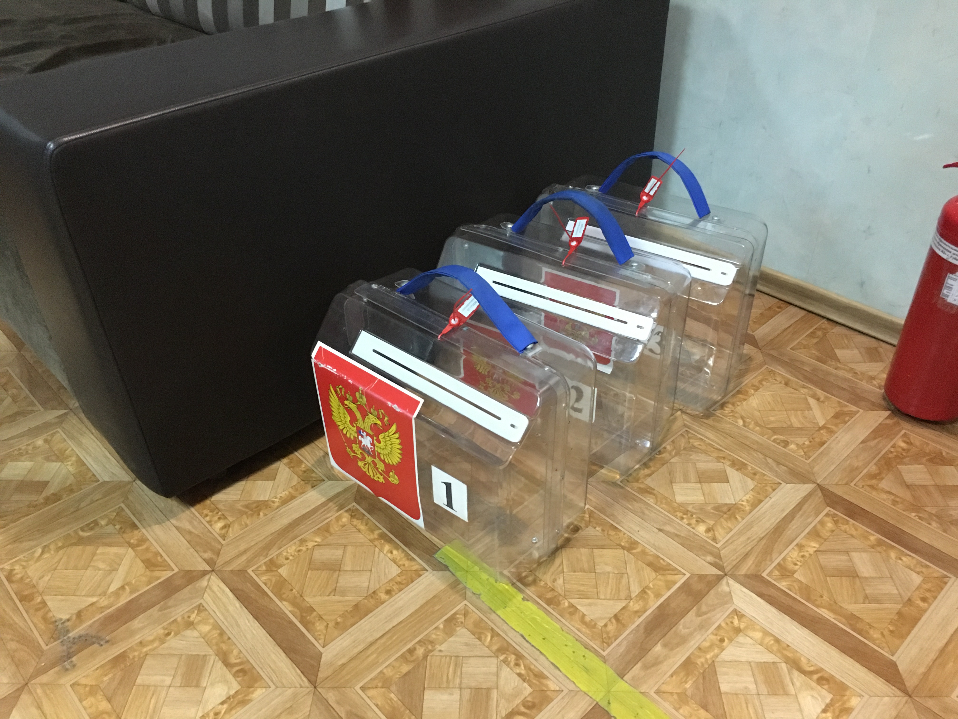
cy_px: 360
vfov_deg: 48.2
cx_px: 479
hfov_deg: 61.7
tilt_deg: -34.6
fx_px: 803
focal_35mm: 29
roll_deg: -0.3
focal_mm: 4.15
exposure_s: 1/17
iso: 320
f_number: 2.2
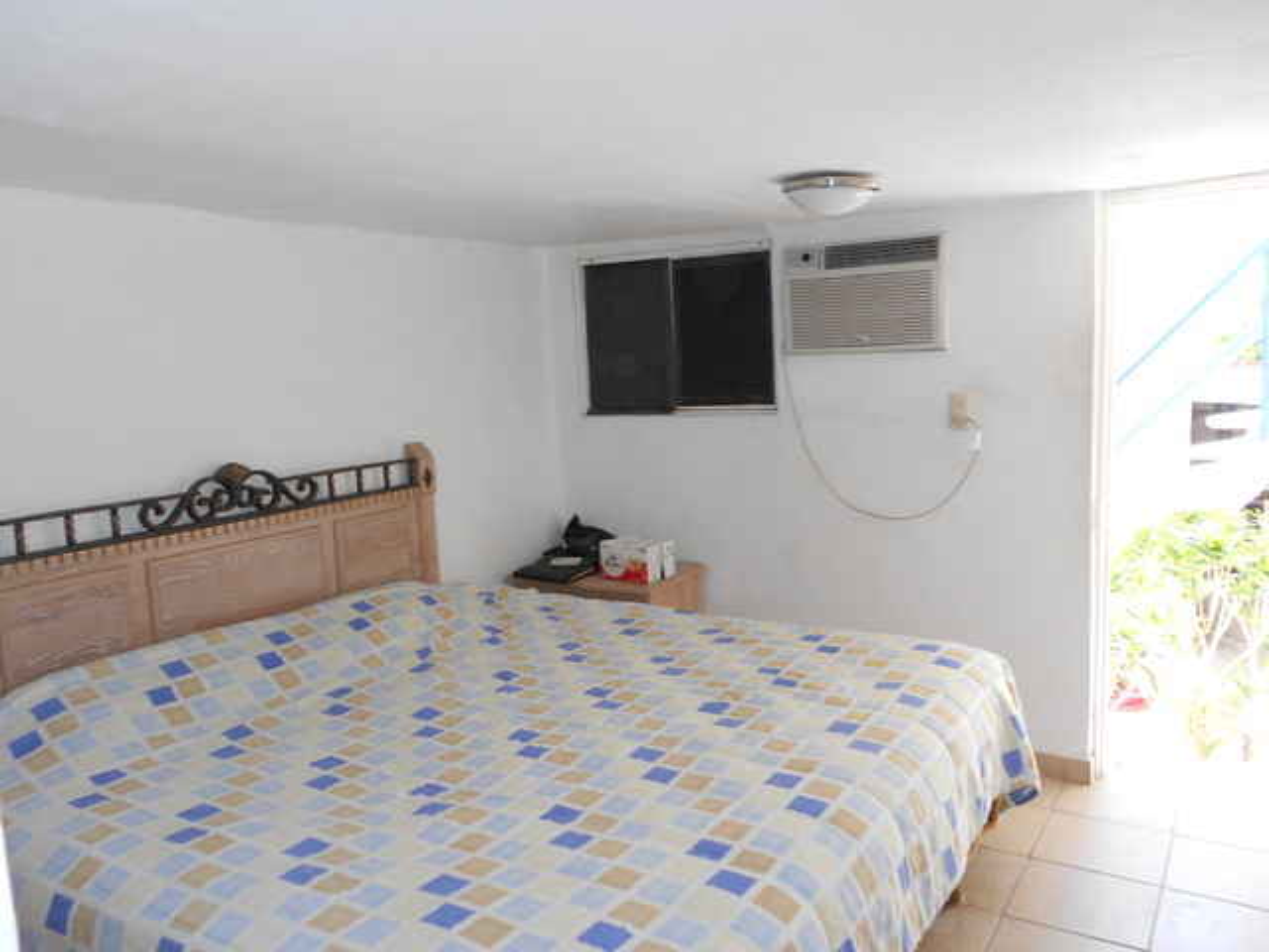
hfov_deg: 67.3
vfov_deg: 53.1
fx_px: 953
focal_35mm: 26
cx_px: 634
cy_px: 476
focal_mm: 4.6
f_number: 3.2
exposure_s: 1/40
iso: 80
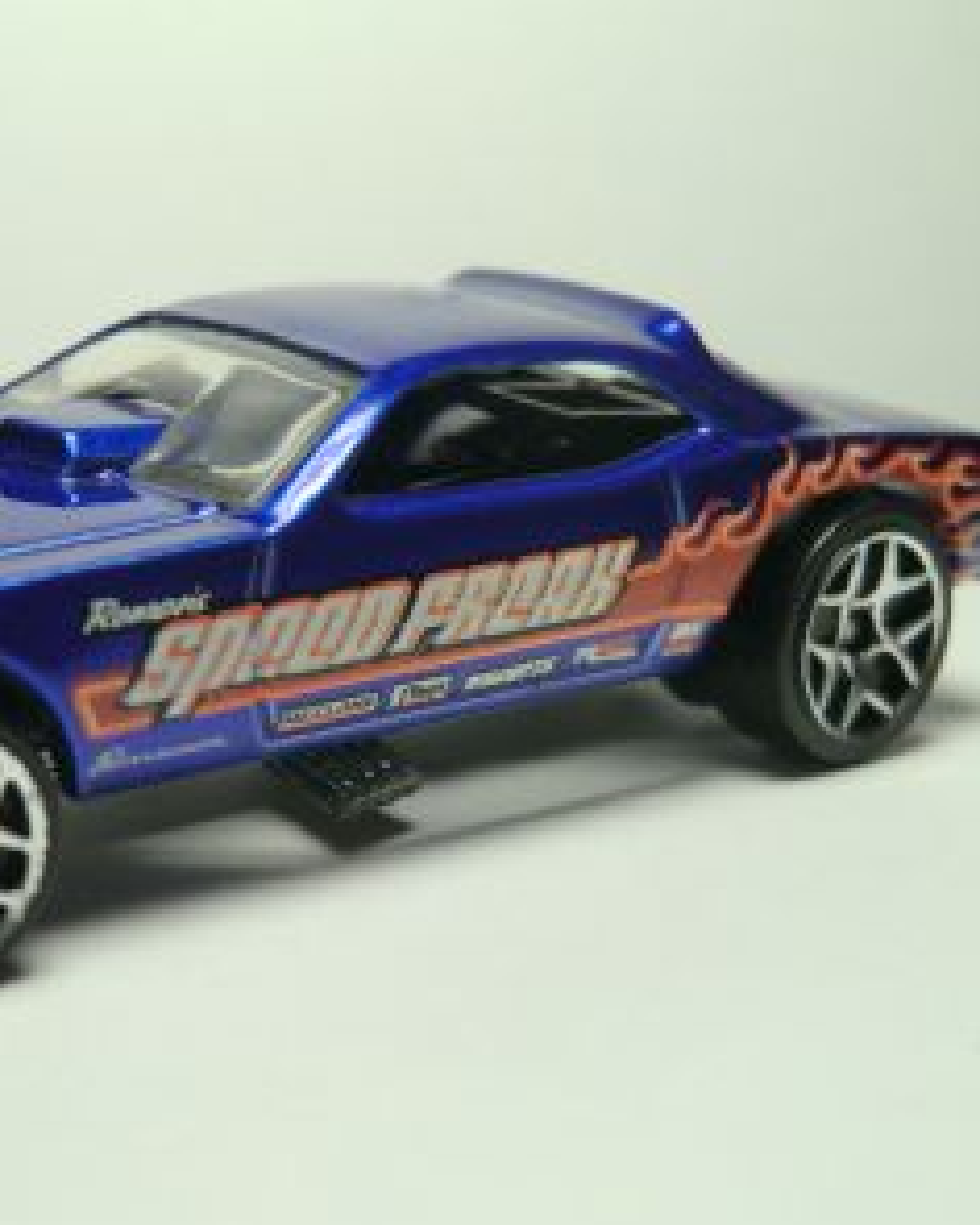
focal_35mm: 53
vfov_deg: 35.4
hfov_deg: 28.1
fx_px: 1922
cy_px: 615
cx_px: 228
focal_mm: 7.1
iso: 64
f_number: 3.8
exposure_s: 1/100
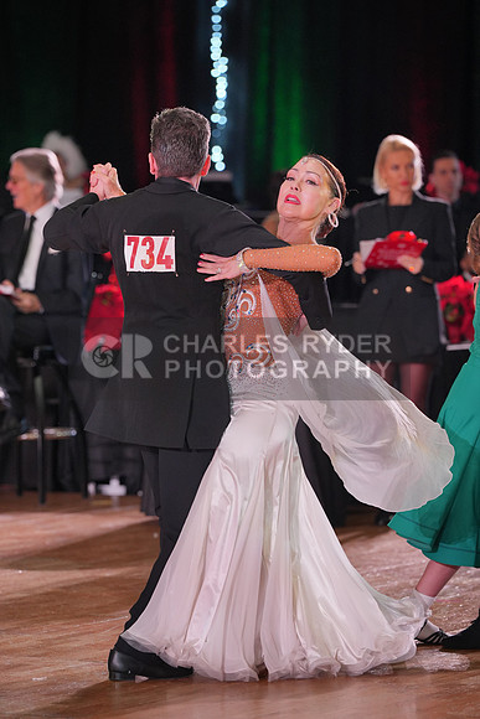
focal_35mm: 182
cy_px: 360
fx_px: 3638
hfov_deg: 7.5
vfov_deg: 11.3
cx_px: 240
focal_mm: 182
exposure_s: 1/400
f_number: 4
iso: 1600
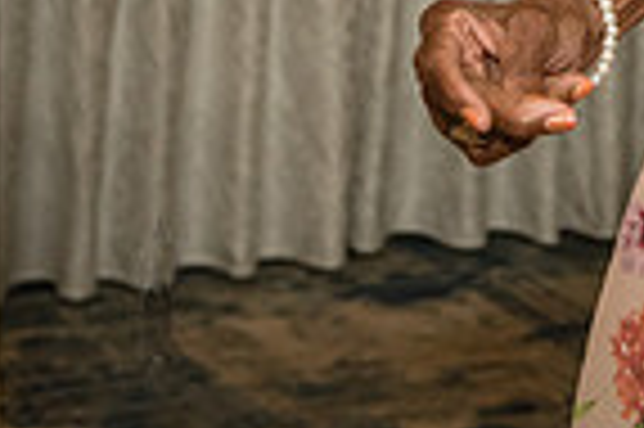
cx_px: 1027
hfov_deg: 9.8
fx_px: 3627
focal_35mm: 203
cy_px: -358
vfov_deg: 6.6
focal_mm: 50
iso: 1600
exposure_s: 1/200
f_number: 3.5
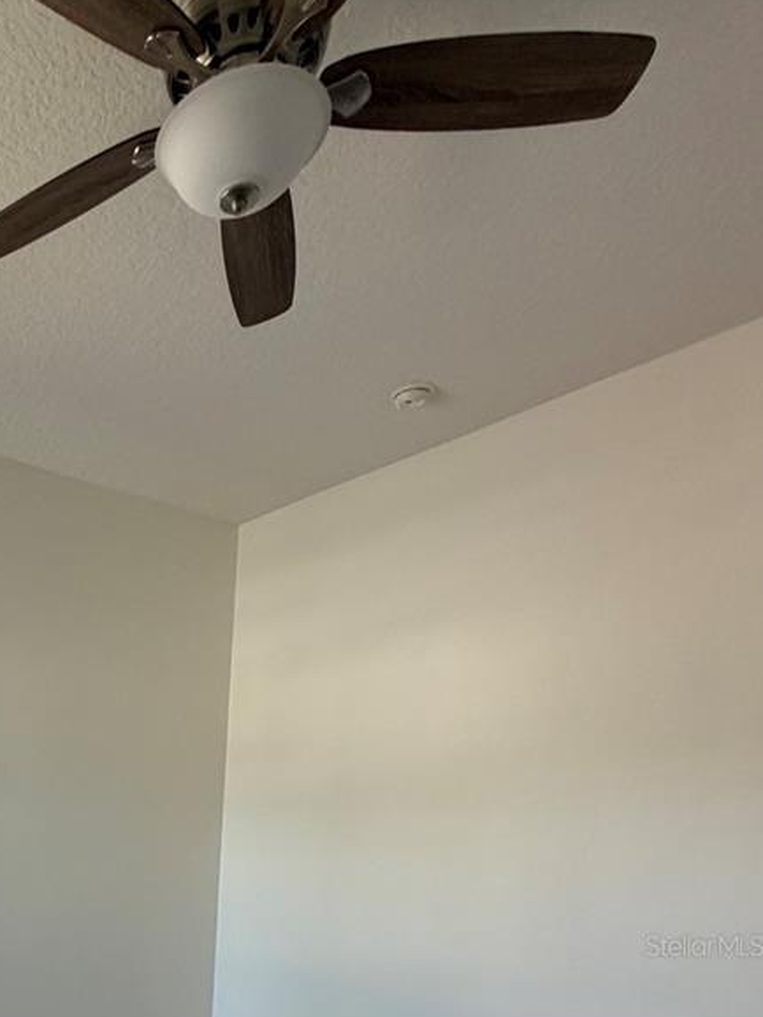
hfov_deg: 41.2
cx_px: -21
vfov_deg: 52.8
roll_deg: -1.6
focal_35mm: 29
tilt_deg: -6.7
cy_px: 945
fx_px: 853
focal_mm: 2.22
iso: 250
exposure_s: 1/121
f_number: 2.2
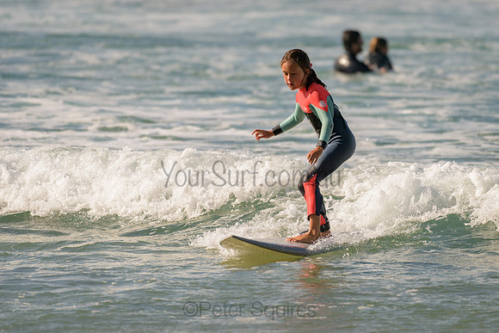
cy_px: 129
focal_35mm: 613
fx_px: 8503
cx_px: 306
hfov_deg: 3.4
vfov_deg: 2.2
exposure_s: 1/2000
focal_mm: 500
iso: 110
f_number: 5.6
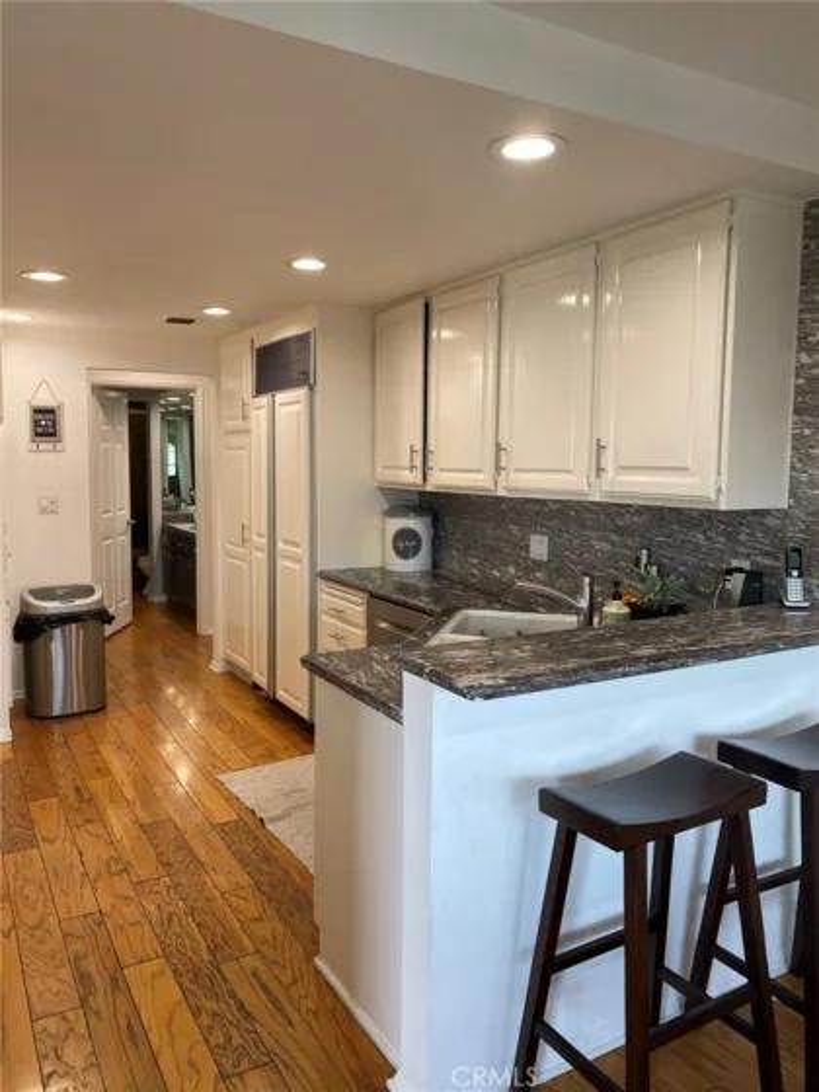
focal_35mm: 26
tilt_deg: -5.8
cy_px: 546
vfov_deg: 67.3
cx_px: 410
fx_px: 820
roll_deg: -1.1
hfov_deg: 53.1
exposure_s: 1/120
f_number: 1.8
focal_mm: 4.25
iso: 80
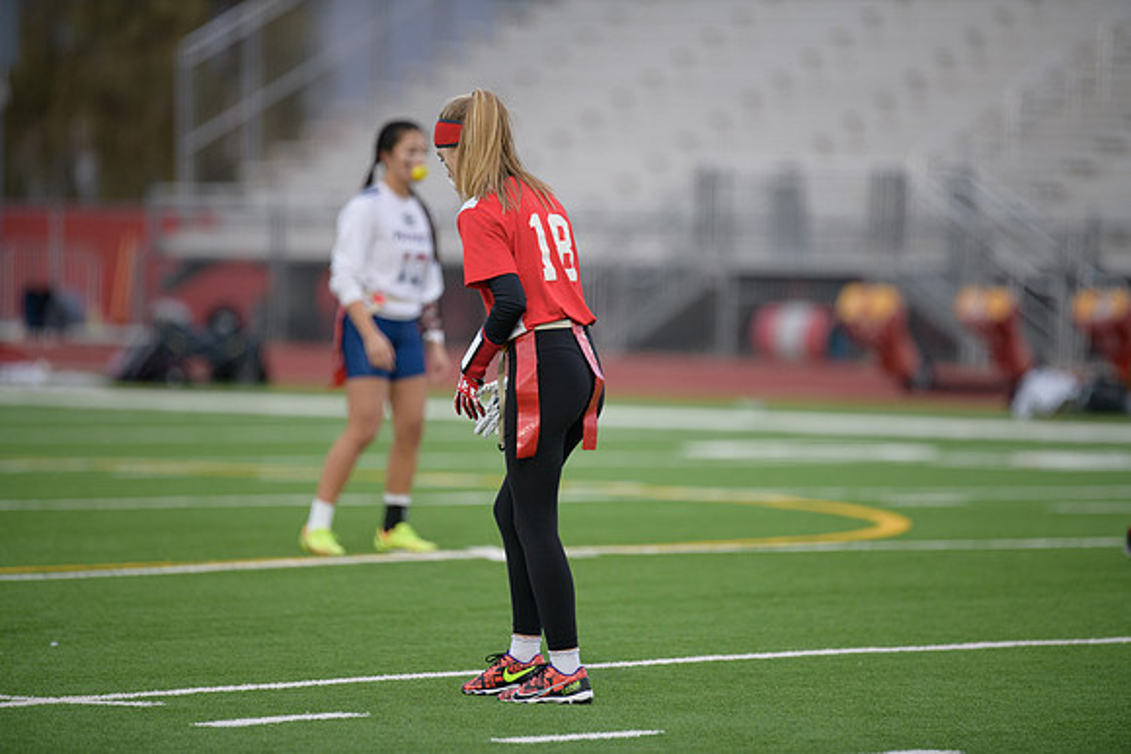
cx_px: 566
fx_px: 9427
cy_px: 377
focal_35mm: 300
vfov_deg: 4.6
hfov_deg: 6.9
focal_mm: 300
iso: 1000
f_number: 2.8
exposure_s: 1/1250
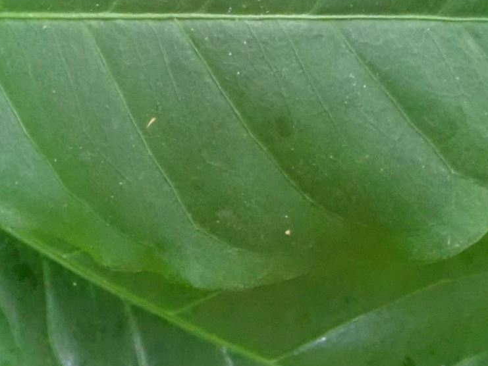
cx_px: 153
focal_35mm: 81
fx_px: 1142
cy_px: 16
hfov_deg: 24.0
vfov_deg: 17.8
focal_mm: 5.5
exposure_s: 1/60
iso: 1250
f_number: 2.3
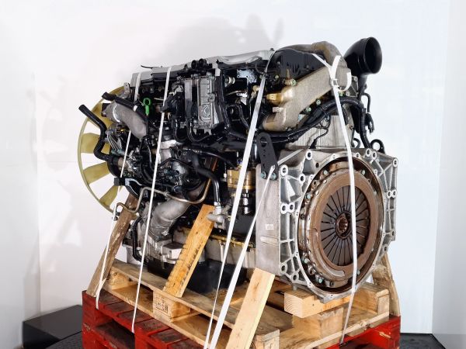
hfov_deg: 73.9
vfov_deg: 58.9
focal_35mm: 23
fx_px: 310
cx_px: 233
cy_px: 174
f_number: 1.8
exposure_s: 1/50
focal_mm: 6.4
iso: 200
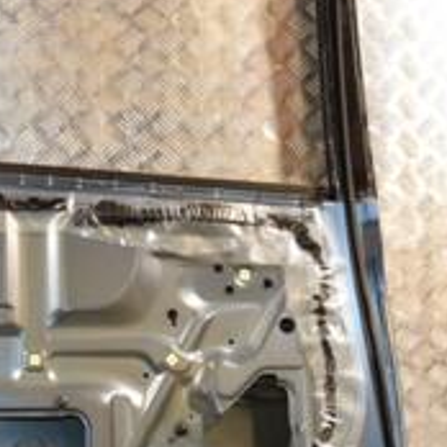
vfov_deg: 18.8
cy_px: 267
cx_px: 90
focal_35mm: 92
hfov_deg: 18.6
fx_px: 1351
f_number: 5
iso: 800
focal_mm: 21
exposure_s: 1/200
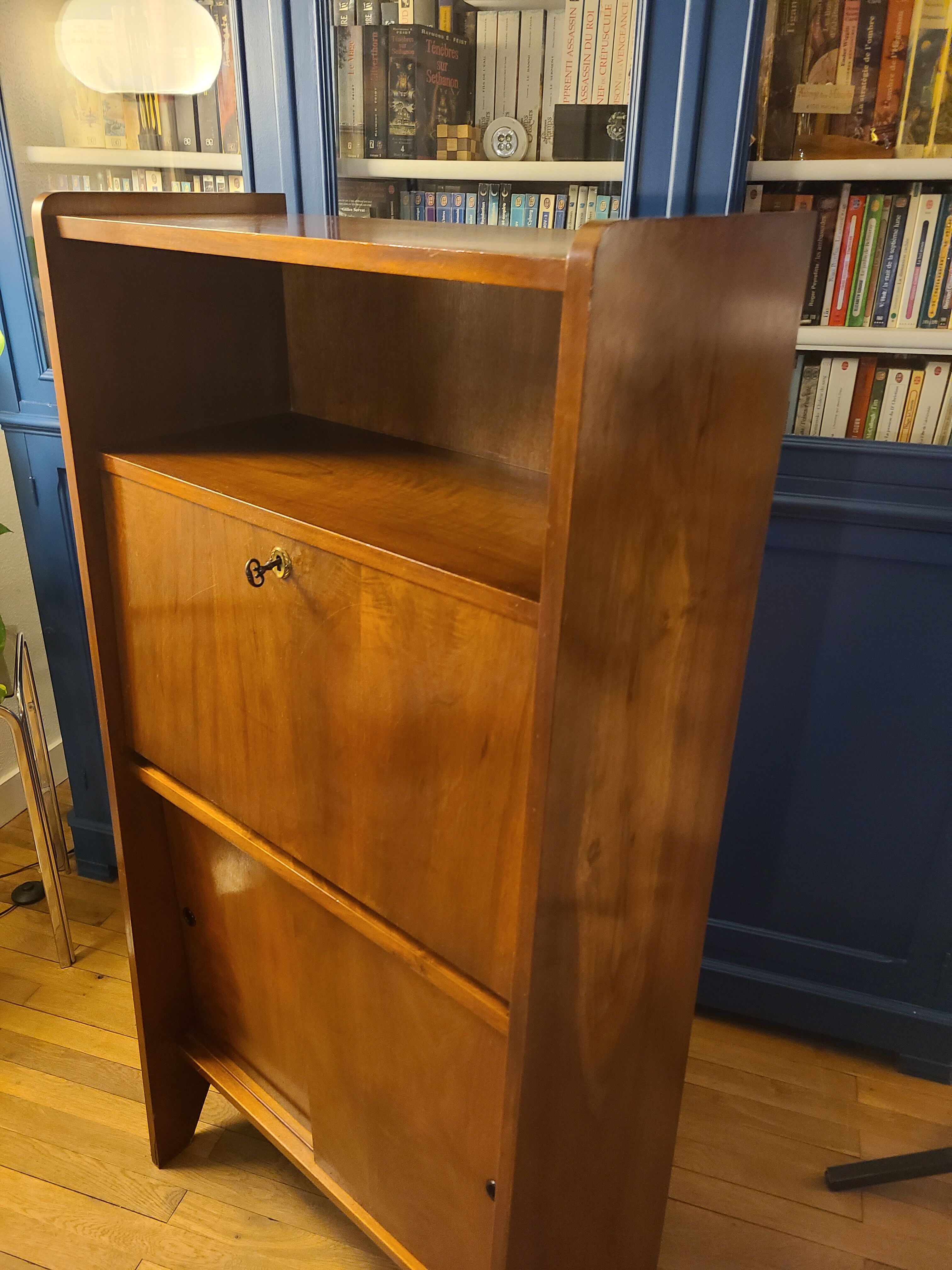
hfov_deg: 53.1
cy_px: 635
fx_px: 953
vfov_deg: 67.3
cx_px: 476
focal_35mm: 26
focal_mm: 5.4
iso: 640
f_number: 1.8
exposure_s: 1/25
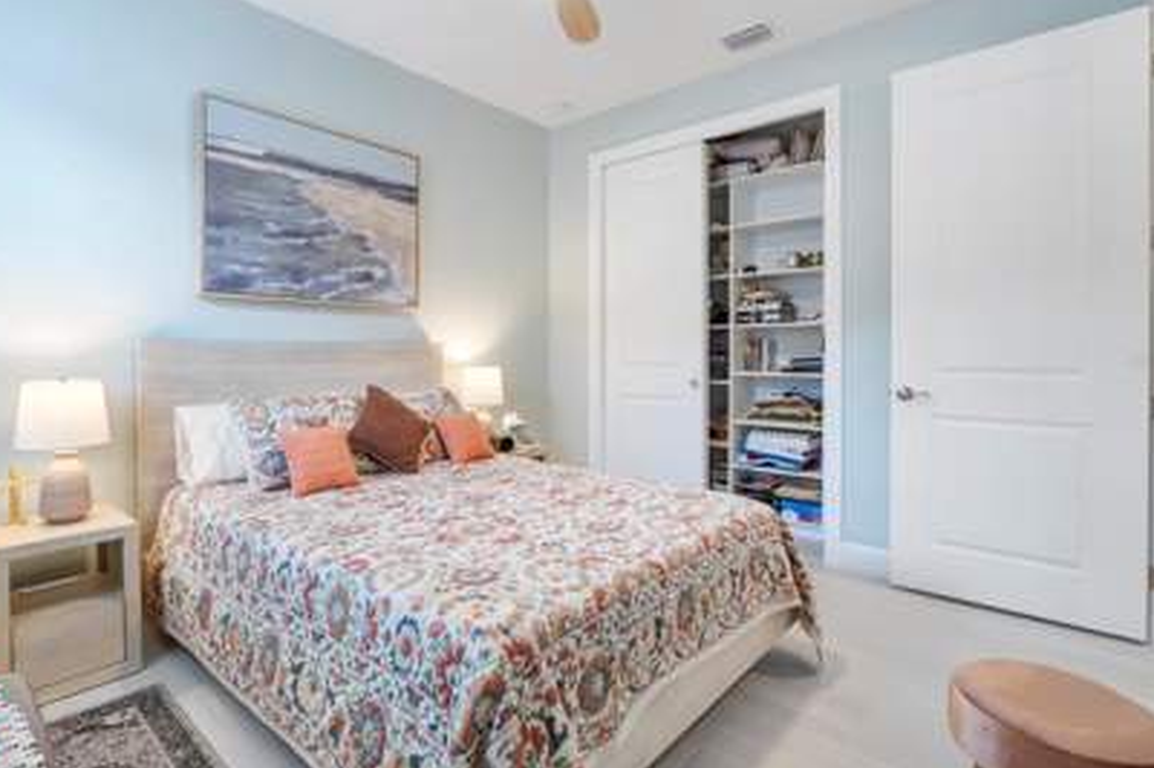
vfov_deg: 67.2
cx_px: 516
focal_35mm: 18
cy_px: 359
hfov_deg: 89.7
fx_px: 577
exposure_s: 1/30
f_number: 4.5
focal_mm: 10
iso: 1000
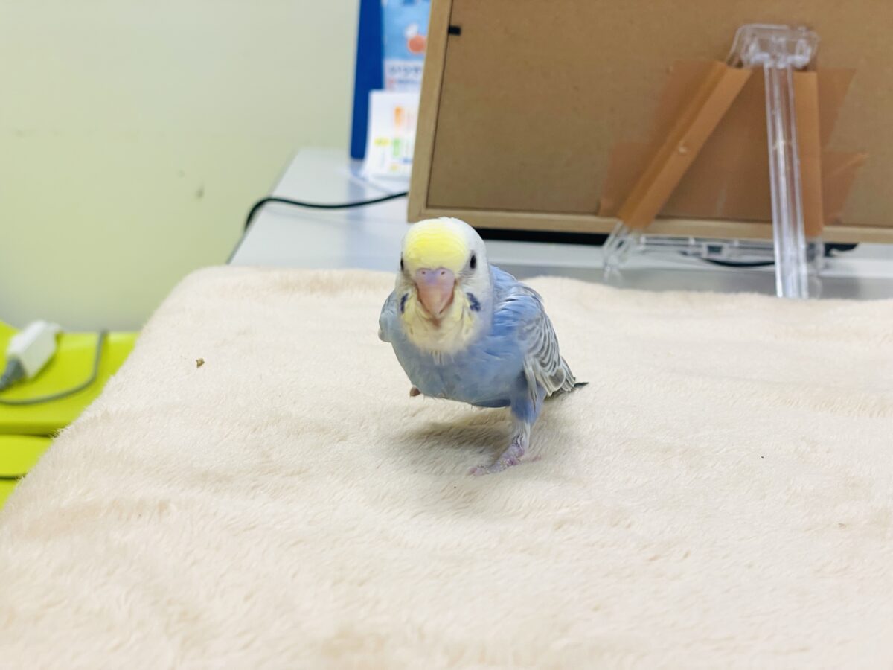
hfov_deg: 36.8
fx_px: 1341
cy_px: 335
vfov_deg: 28.0
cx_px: 446
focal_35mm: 52
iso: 50
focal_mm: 6
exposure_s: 1/99
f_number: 2
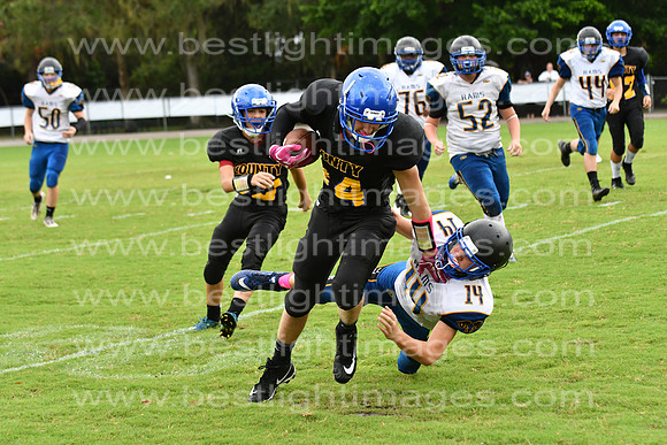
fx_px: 3892
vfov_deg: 6.5
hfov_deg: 9.8
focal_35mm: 210
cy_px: 222
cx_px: 334
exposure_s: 1/1600
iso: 800
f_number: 3.5
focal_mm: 140
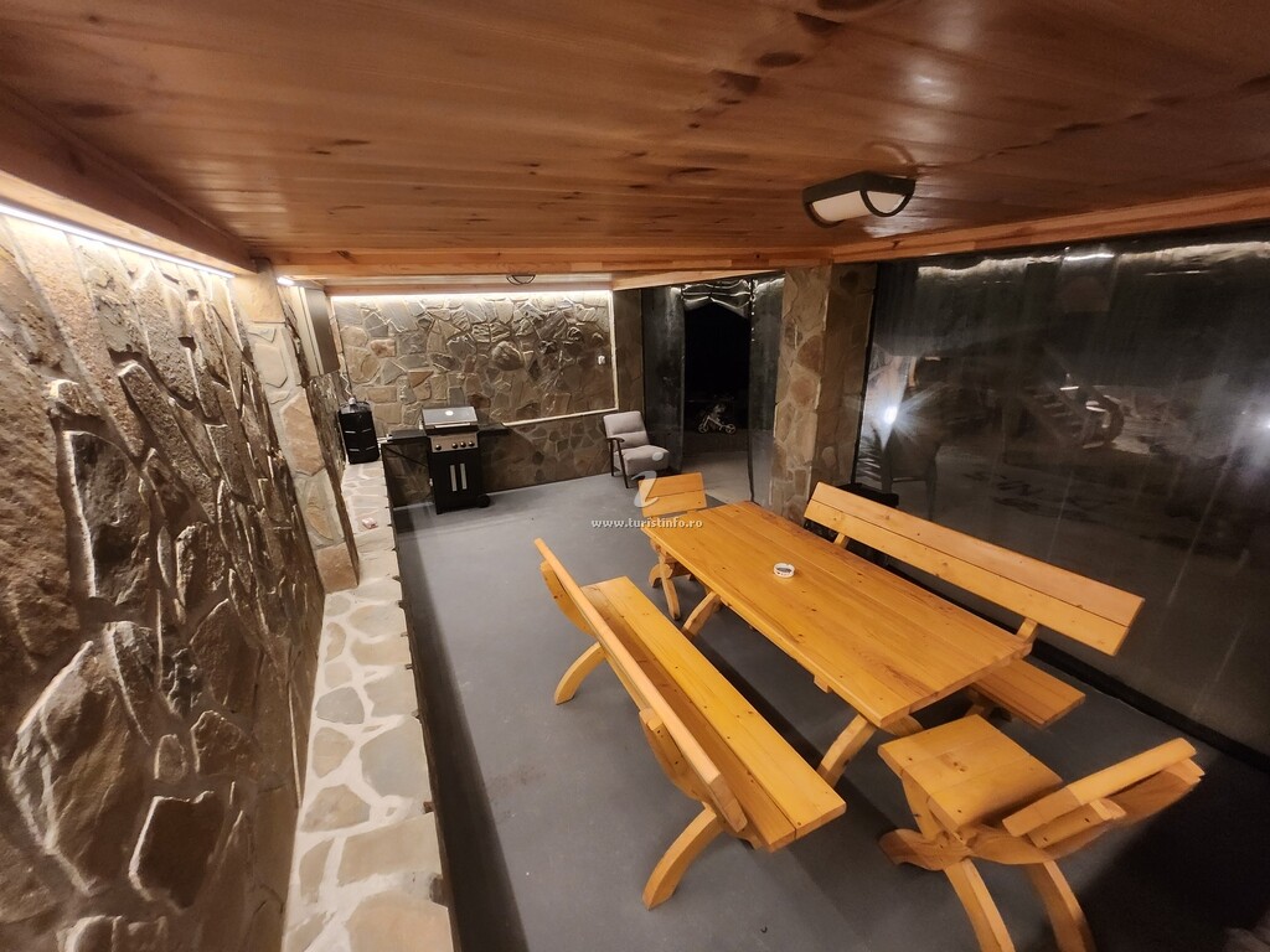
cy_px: 476
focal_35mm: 13
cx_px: 635
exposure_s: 1/25
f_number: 2.2
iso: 640
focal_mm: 1.74
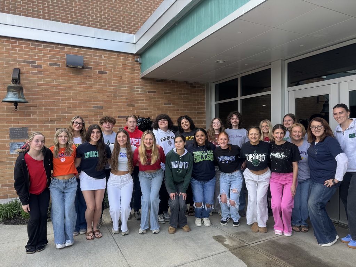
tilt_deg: -0.6
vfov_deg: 56.8
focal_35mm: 24
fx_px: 247
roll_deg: +0.4
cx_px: 178
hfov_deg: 71.6
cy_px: 134
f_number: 1.78
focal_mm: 6.76
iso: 80
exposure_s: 1/464
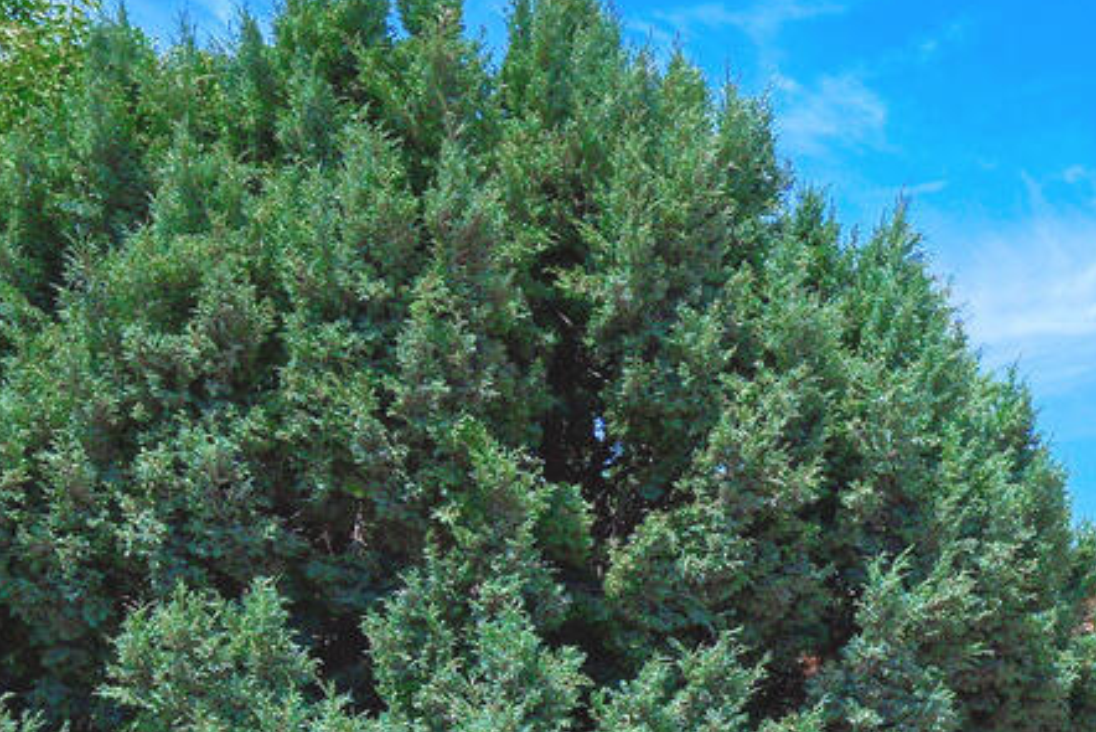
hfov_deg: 22.4
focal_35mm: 57
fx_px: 1736
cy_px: 898
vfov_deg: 21.9
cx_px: 1924
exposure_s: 1/640
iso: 250
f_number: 8
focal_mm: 14
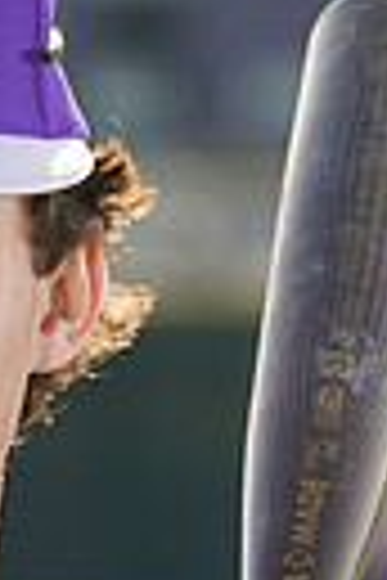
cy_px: 778
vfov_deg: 1.9
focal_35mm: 1099
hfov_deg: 1.3
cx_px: -34
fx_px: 17720
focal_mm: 244
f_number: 8
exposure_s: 1/250
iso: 100
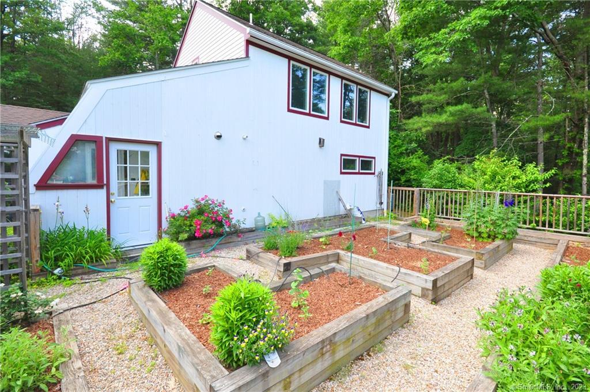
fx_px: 246
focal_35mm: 15
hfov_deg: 100.5
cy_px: 196
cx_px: 295
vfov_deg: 77.2
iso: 1250
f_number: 8
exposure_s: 1/250
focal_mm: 10
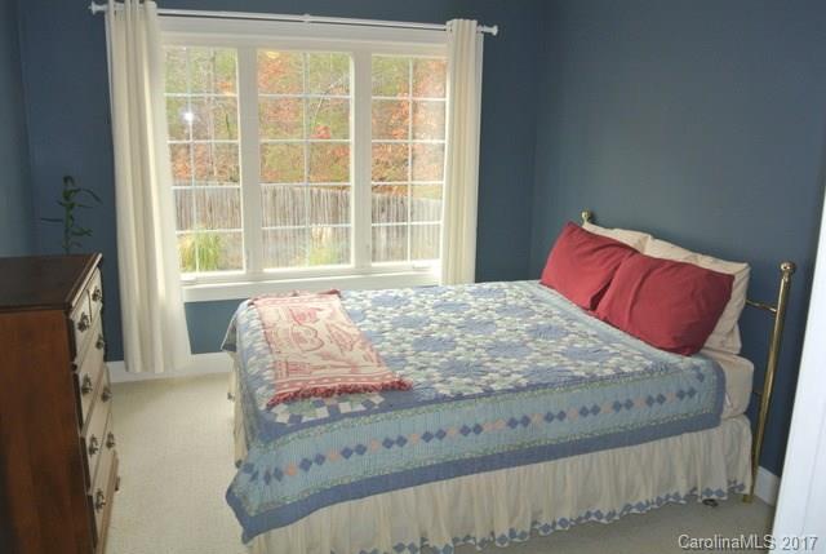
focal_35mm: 27
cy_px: 277
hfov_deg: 67.3
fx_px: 620
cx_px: 413
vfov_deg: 48.1
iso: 200
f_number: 5.6
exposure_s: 1/60
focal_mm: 10
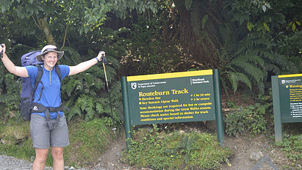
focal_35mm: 74
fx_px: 593
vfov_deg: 16.3
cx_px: 129
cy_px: 110
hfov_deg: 28.6
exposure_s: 1/80
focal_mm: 32
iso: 400
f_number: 4.5
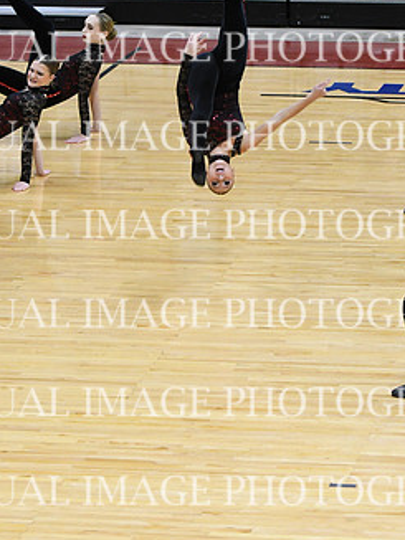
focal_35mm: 210
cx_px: 212
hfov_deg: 7.1
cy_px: 180
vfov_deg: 9.4
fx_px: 3278
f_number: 2.8
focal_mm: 82
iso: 3200
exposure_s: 1/400
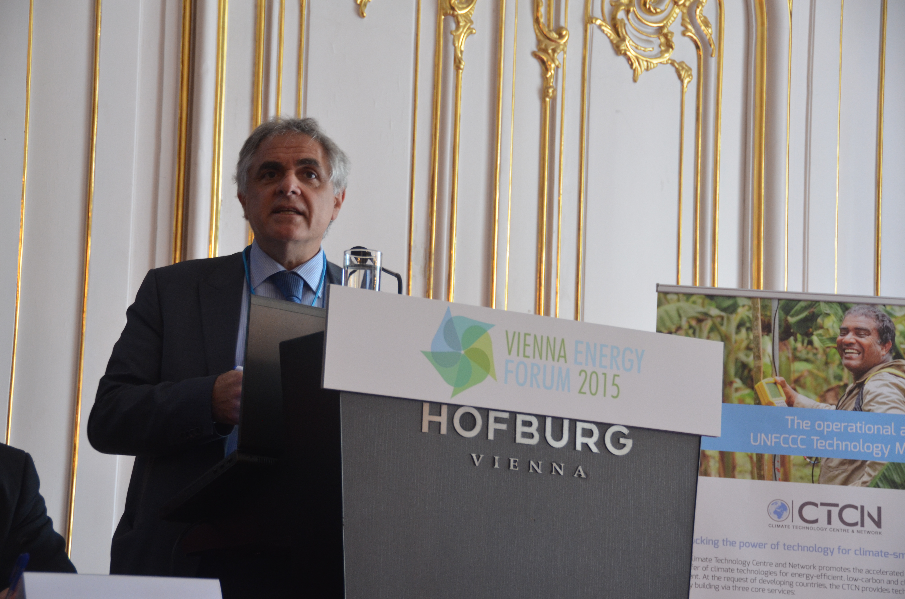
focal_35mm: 84
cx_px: 452
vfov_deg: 16.2
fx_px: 2107
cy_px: 300
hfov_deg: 24.2
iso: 800
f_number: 4.8
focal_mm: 56
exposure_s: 1/50
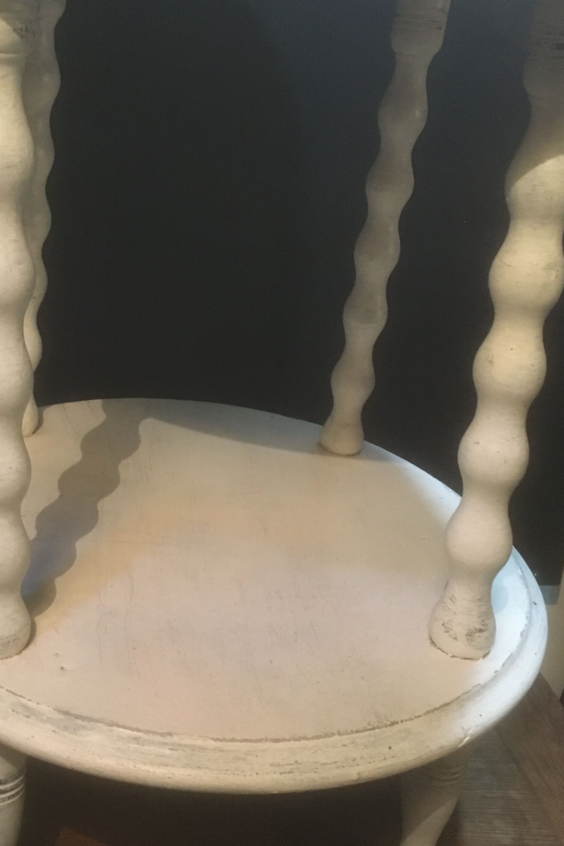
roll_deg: -5.4
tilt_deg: -21.1
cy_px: 396
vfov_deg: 45.4
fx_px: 1011
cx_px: 168
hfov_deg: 30.8
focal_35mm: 43
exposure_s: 1/17
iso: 250
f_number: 2.2
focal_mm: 4.15
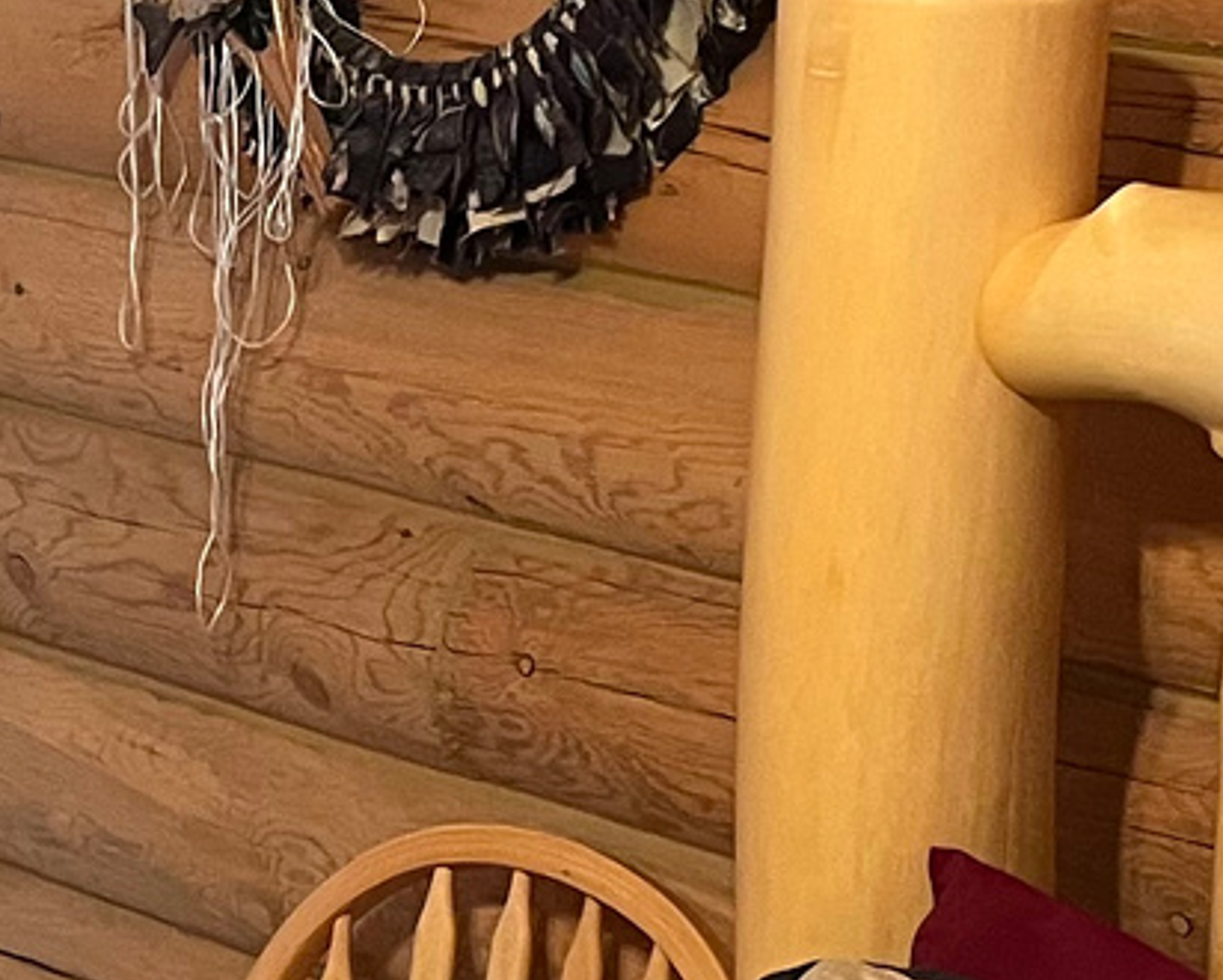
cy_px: 422
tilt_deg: -12.5
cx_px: 140
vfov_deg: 12.3
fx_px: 4563
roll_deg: +1.2
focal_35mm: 126
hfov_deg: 15.1
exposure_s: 1/60
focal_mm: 5.1
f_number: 1.6
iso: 320
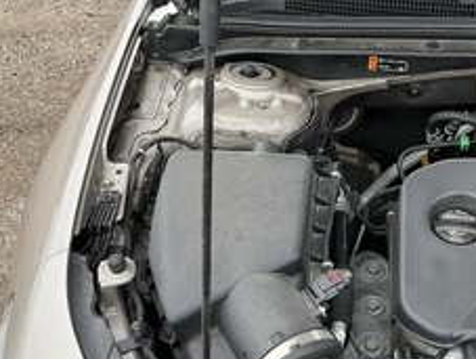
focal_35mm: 51
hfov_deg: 37.4
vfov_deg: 28.5
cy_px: 227
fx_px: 702
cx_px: 268
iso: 25
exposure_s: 1/329
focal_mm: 3
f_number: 1.8
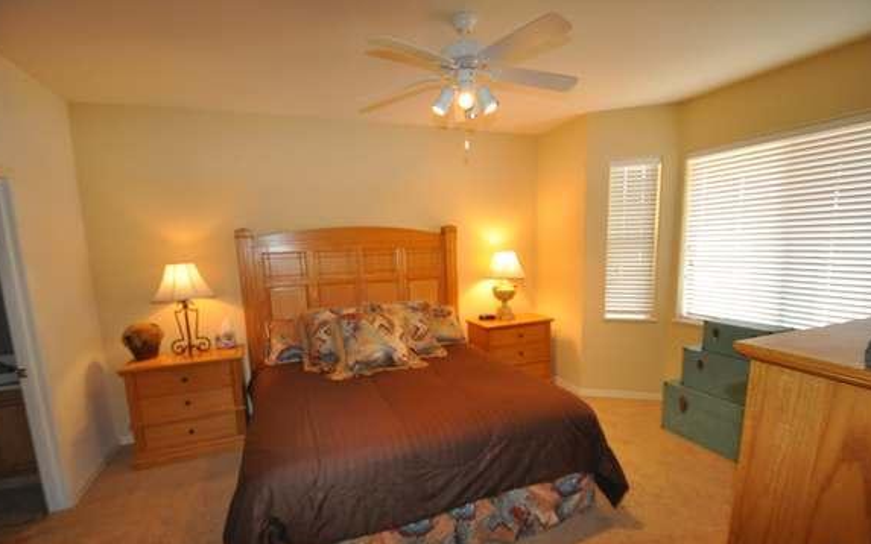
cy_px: 300
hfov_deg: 97.8
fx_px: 380
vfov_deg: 71.0
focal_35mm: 16
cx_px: 435
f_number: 4
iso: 800
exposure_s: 1/60
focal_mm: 10
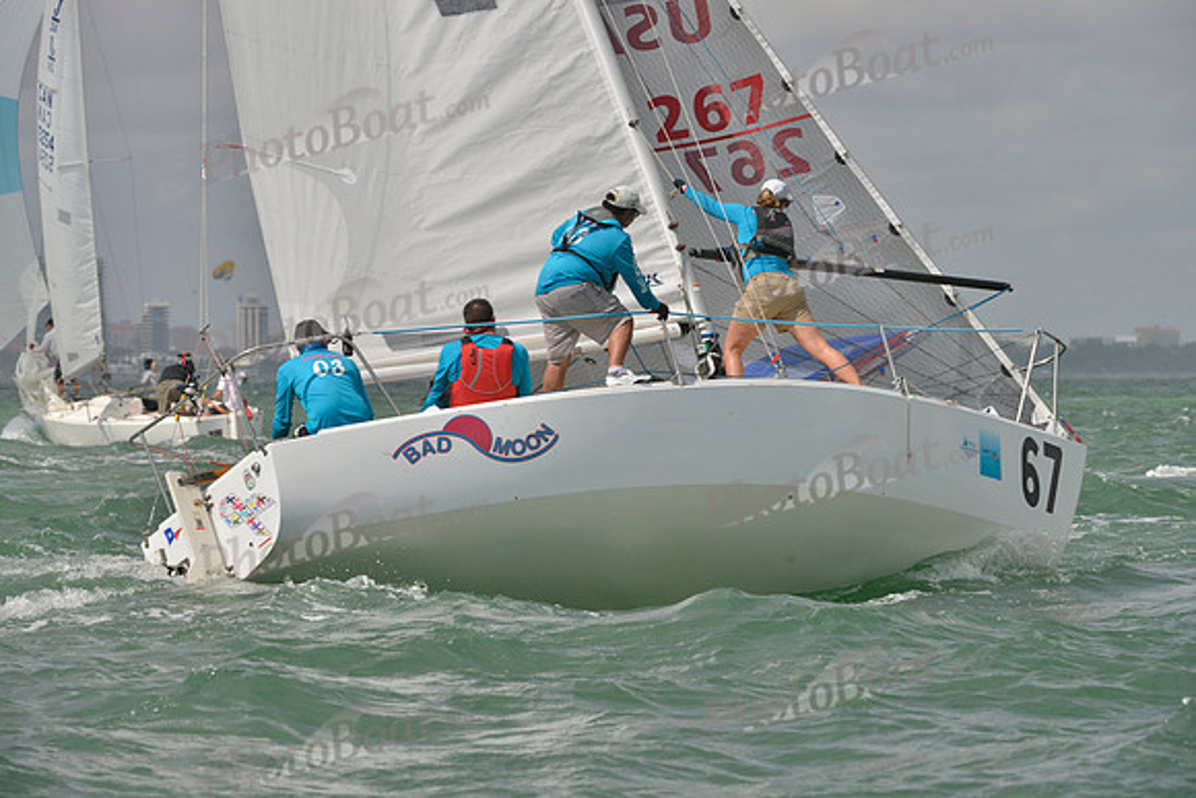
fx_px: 7310
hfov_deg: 9.4
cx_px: 598
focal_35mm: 220
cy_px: 399
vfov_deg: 6.2
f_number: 10
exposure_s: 1/1000
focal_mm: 220
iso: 280
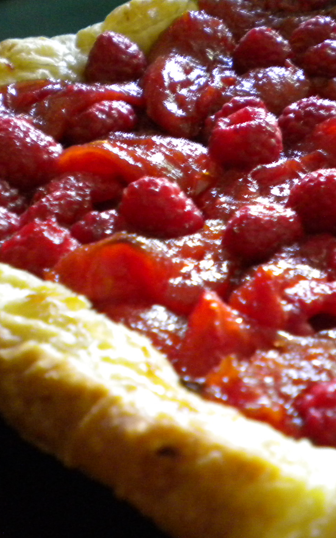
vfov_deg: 40.3
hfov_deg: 25.6
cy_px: 271
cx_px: 247
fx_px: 733
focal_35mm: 50
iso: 619
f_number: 3.1
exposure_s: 1/8.8
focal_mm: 6.3
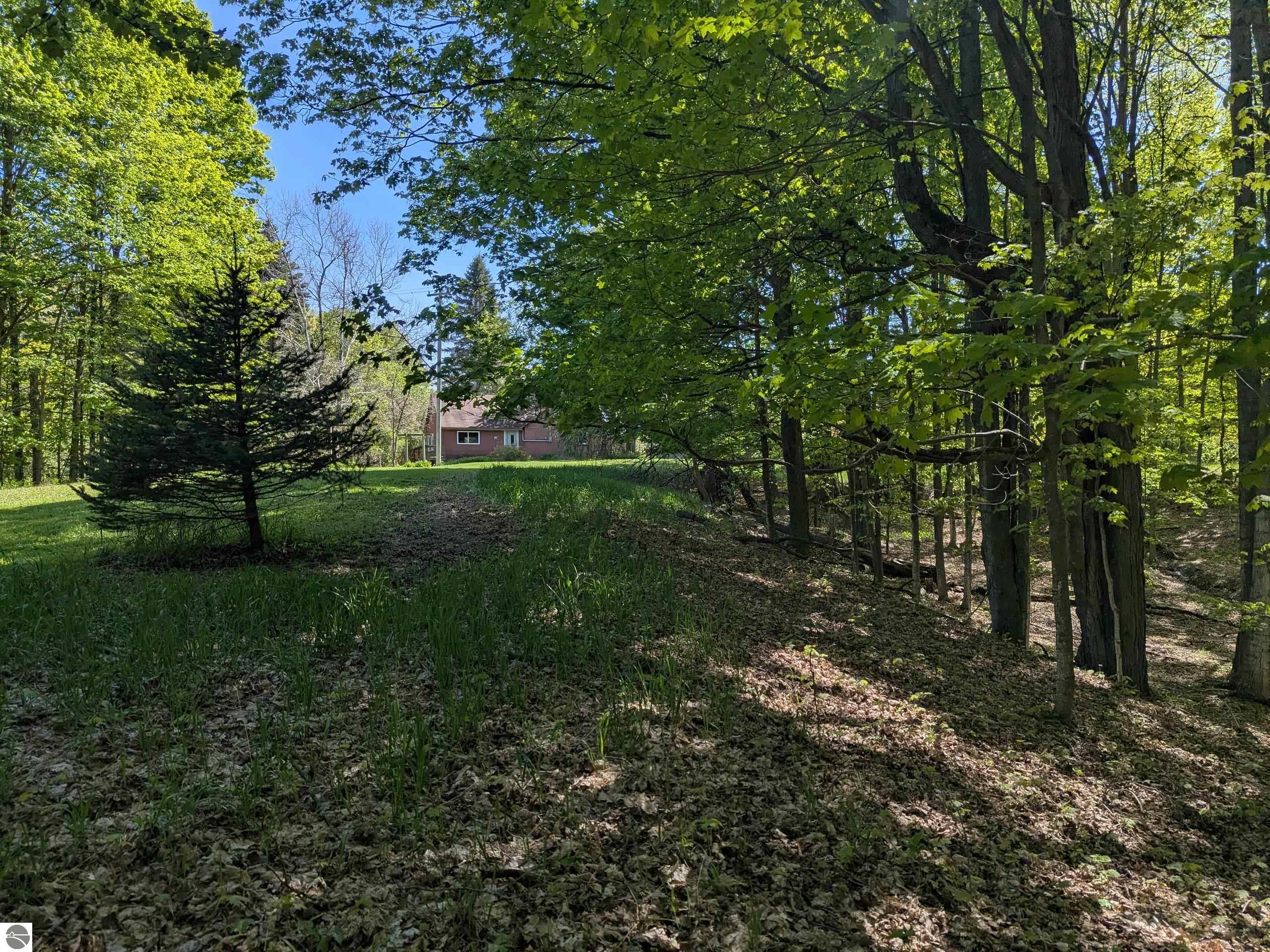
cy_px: 476
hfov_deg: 71.6
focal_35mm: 24
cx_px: 635
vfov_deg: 56.8
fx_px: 881
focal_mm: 6.81
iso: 44
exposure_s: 1/1110
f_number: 1.85
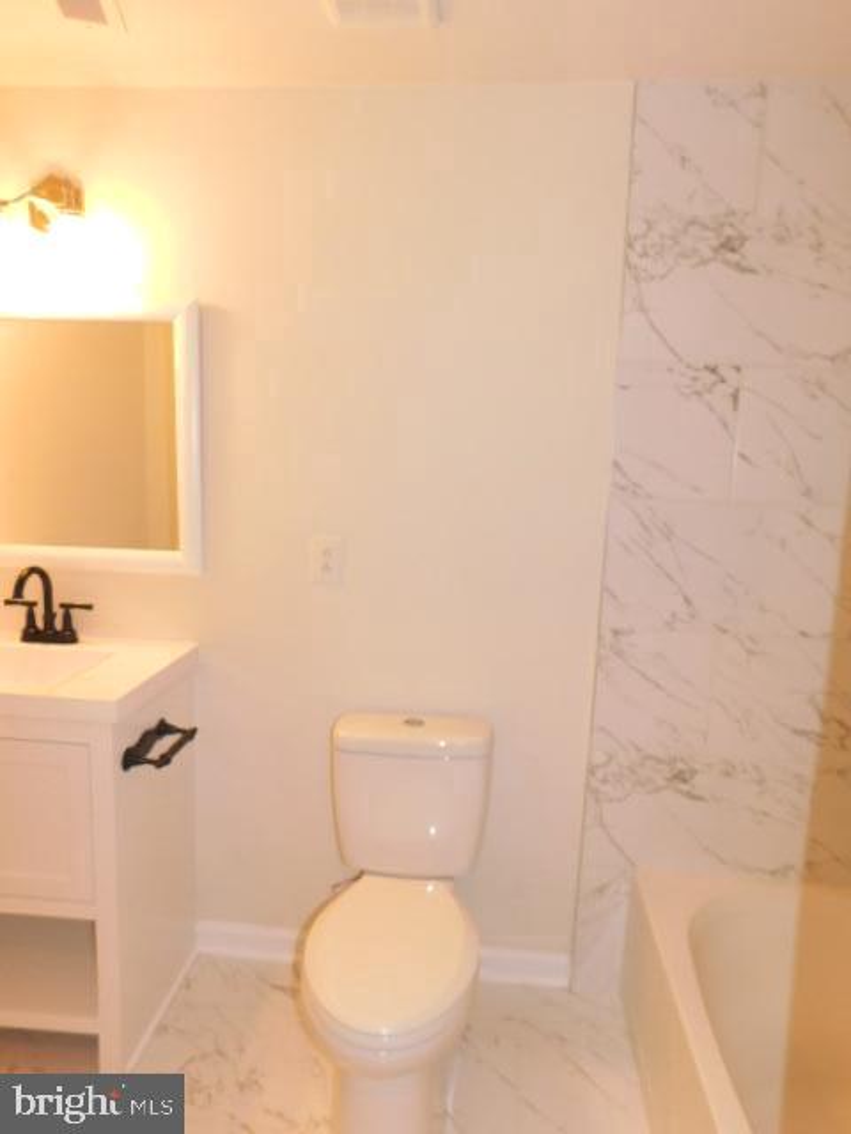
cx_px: 426
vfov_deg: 73.9
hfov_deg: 58.9
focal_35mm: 23
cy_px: 567
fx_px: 754
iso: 200
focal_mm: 4
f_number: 3
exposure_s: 1/30
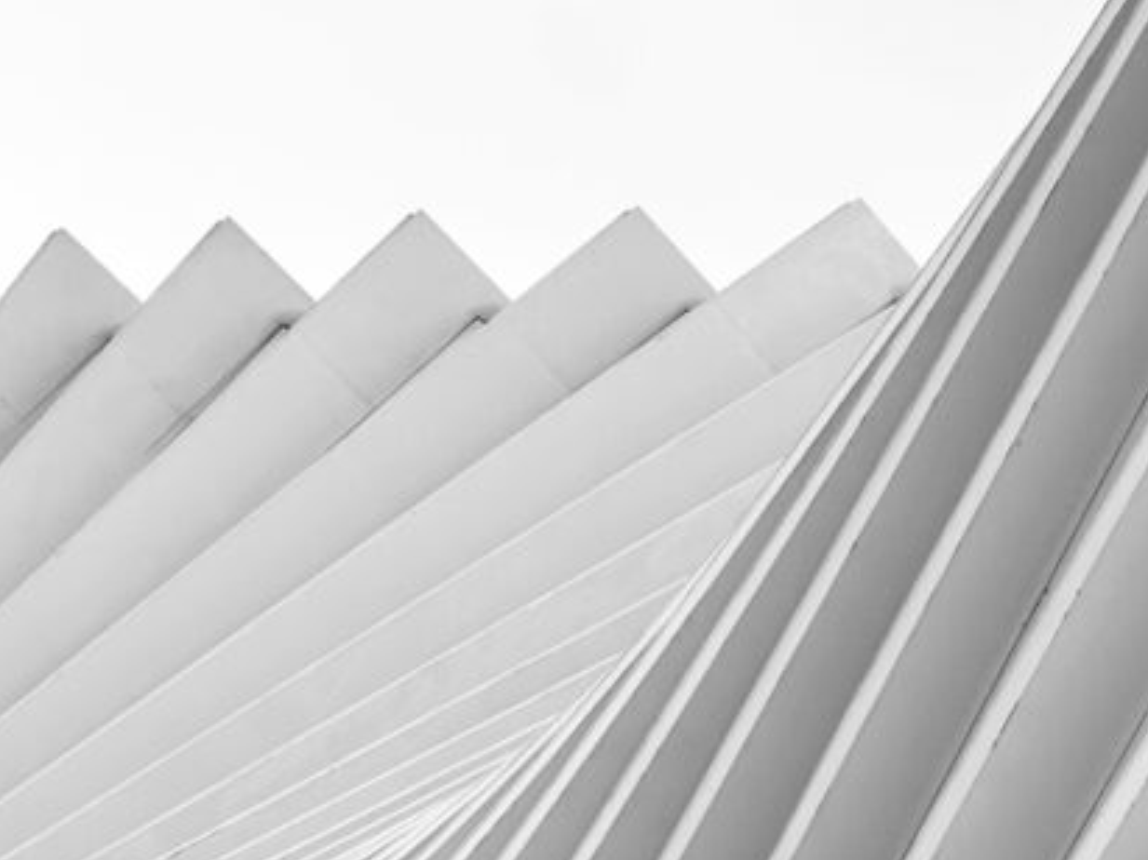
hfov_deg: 10.2
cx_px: -142
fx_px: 6366
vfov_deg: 7.7
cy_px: 424
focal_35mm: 192
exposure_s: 1/1179
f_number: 2.8
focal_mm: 9
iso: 32
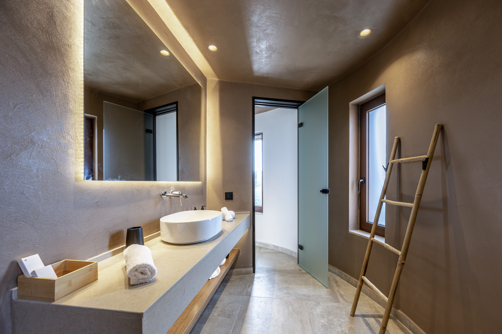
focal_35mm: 14
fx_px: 195
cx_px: 251
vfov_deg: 81.1
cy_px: 167
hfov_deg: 104.3
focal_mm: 14
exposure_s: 1/25
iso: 200
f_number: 8
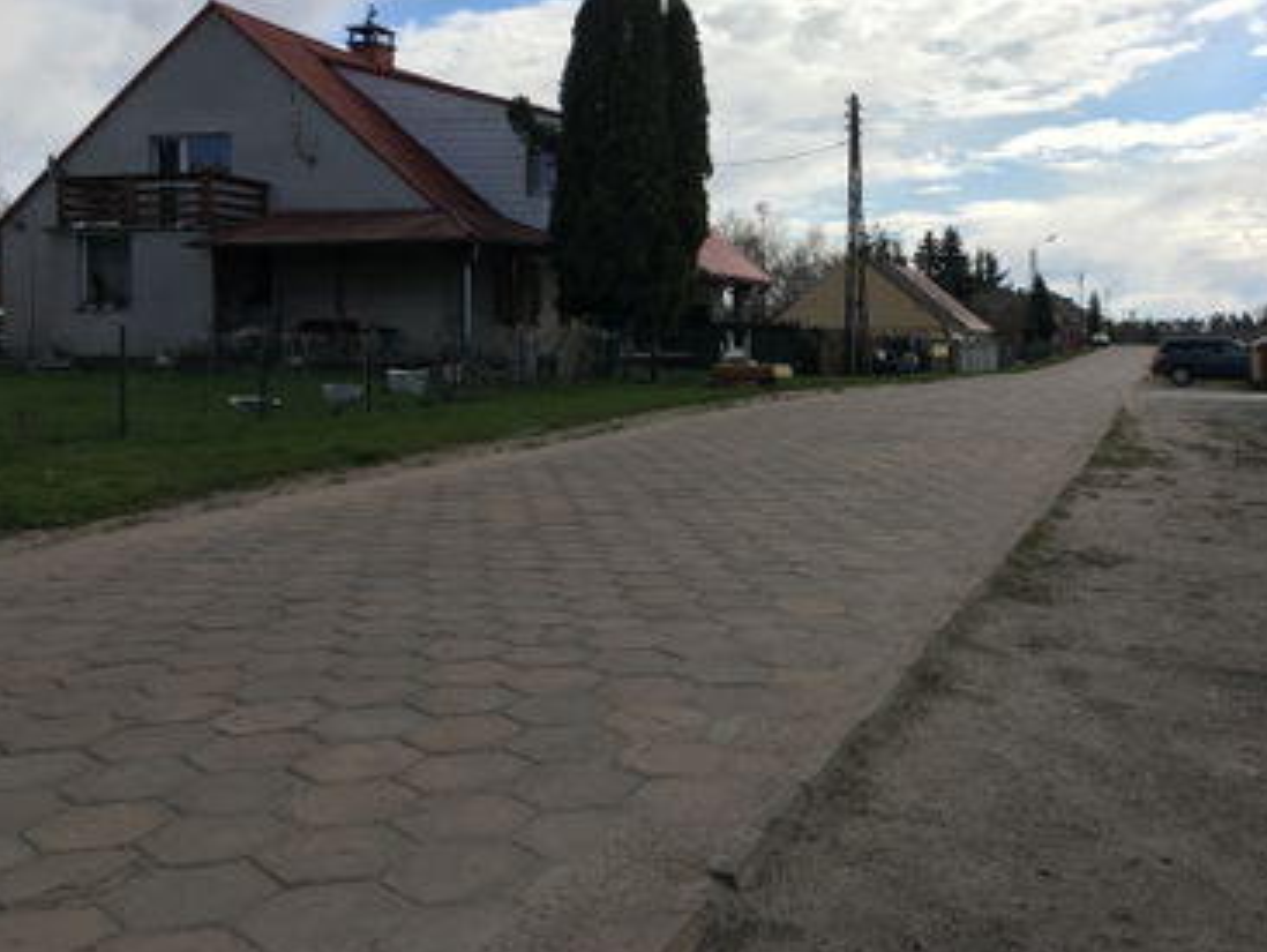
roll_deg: +0.1
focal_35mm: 38
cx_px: 789
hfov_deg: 48.5
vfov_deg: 37.6
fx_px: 1392
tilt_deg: -0.7
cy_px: 370
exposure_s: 1/1637
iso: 25
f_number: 2.2
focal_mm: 4.15
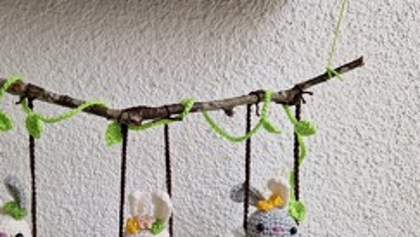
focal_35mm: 36
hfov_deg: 54.1
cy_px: 163
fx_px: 401
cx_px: 137
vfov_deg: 32.5
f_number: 1.8
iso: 50
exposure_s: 1/2058
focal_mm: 5.4
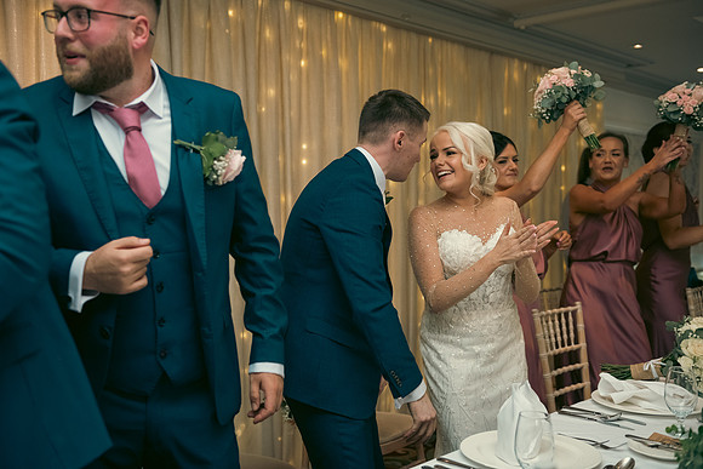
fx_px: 781
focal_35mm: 40
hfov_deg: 48.4
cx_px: 352
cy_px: 234
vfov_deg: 33.4
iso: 800
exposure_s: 1/160
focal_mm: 40
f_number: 3.5
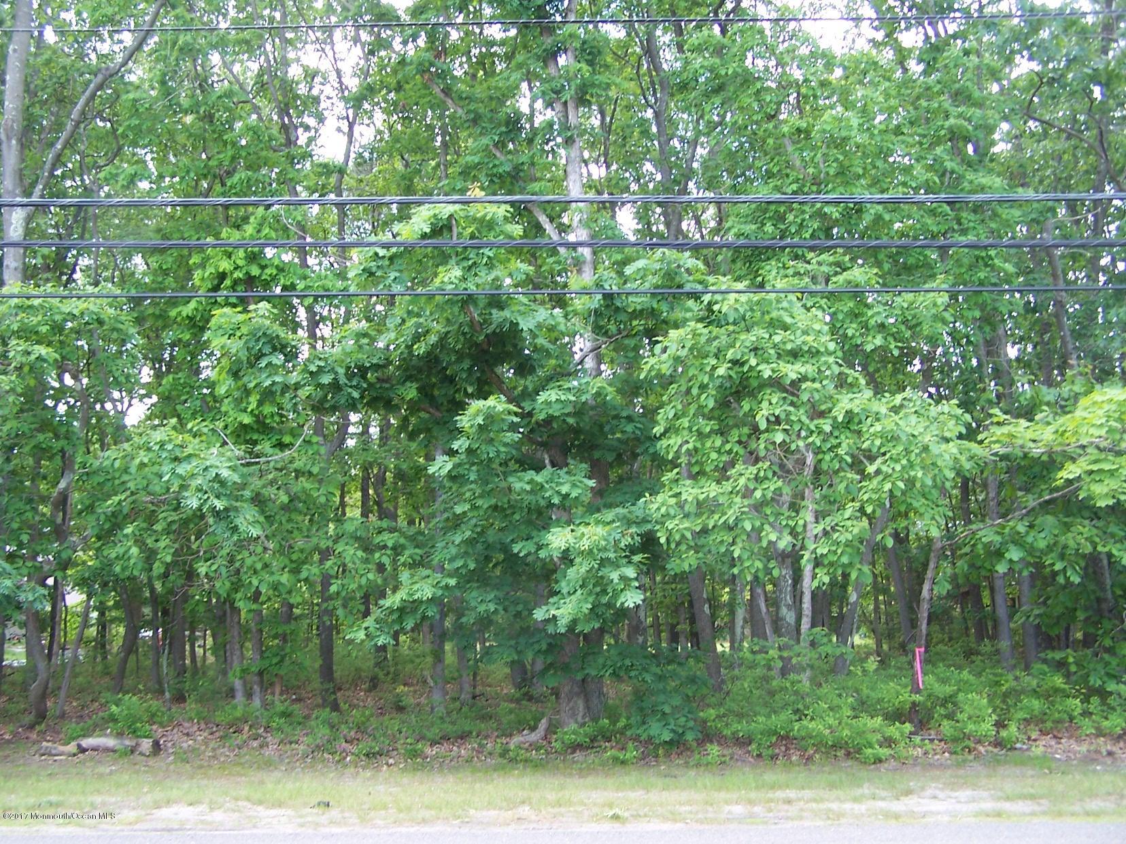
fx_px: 1236
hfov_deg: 49.0
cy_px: 422
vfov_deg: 37.7
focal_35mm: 38
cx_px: 563
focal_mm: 6.3
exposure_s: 1/60
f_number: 2.8
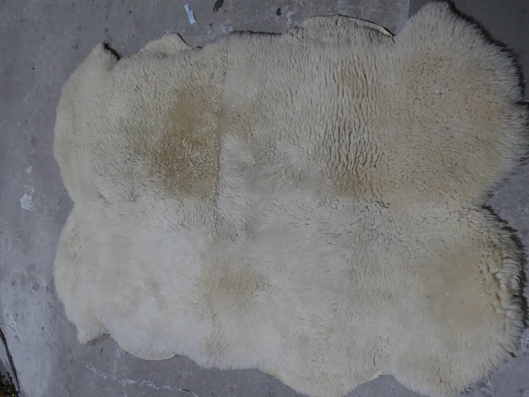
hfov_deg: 42.9
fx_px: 673
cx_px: 264
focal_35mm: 44
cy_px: 198
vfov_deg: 32.9
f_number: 4.7
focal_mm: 22
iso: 200
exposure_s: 1/80
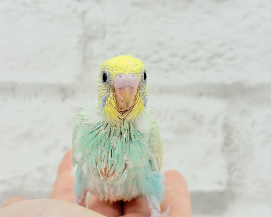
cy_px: 109
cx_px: 128
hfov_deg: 34.1
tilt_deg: +1.8
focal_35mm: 55
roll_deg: +1.3
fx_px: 441
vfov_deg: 27.6
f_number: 1.6
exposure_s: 1/100
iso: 64
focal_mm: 5.96
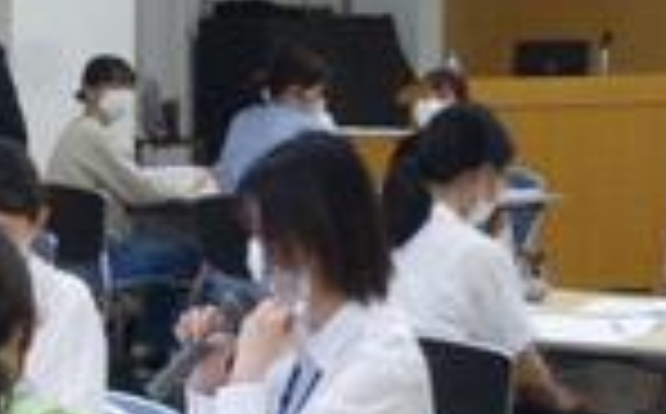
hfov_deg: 11.9
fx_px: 3117
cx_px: -122
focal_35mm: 172
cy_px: 220
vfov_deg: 7.6
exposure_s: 1/125
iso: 800
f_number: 4.3
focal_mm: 10.7
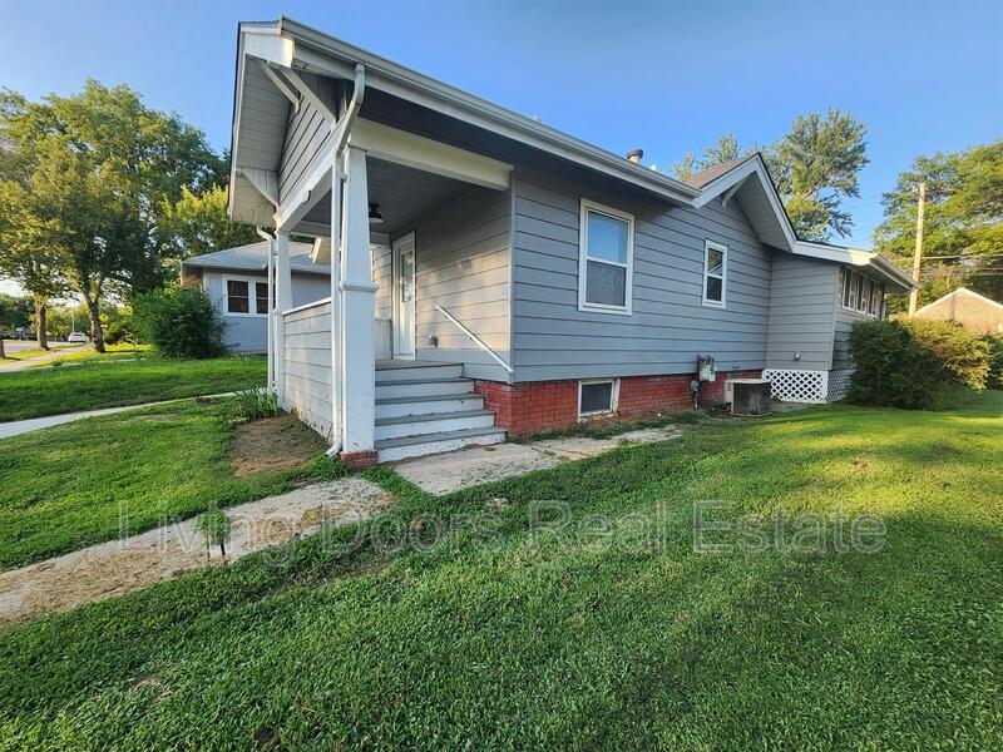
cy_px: 376
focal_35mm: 13
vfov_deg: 89.9
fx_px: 377
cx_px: 502
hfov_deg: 106.2
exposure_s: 1/419
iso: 50
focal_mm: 2.2
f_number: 2.2
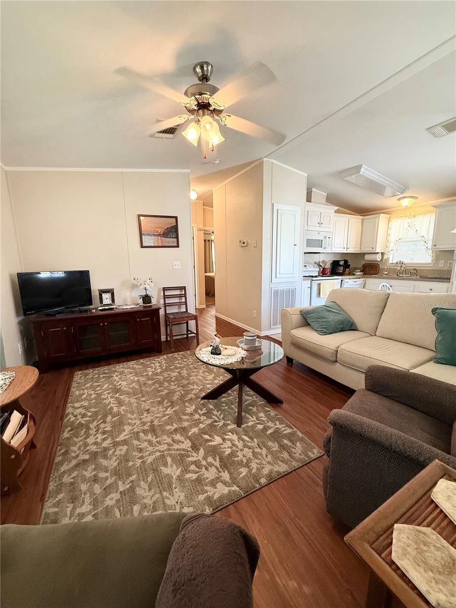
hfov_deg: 85.7
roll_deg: +0.9
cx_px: 228
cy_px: 304
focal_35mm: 14
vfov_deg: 102.1
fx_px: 246
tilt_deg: -9.2
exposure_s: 1/120
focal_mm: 2.22
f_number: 2.2
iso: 320
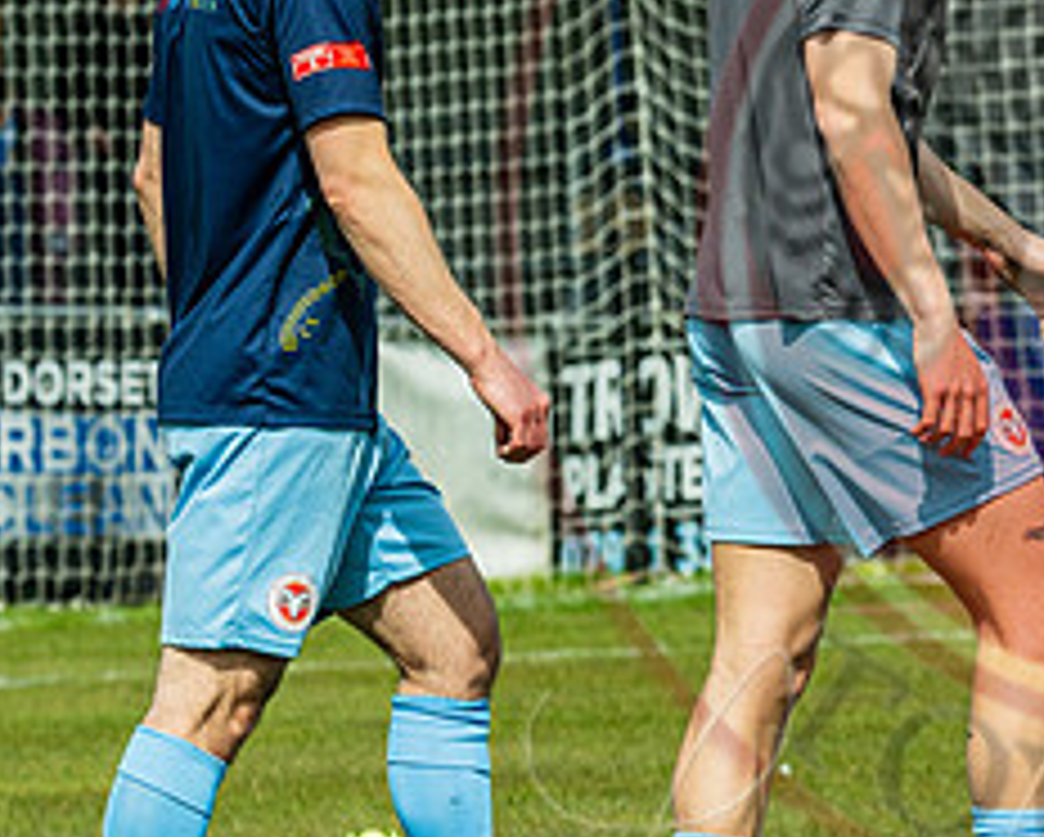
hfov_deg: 2.6
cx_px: 1304
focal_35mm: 738
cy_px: 207
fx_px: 22822
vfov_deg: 2.1
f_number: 5.6
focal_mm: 165
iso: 100
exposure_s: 1/800
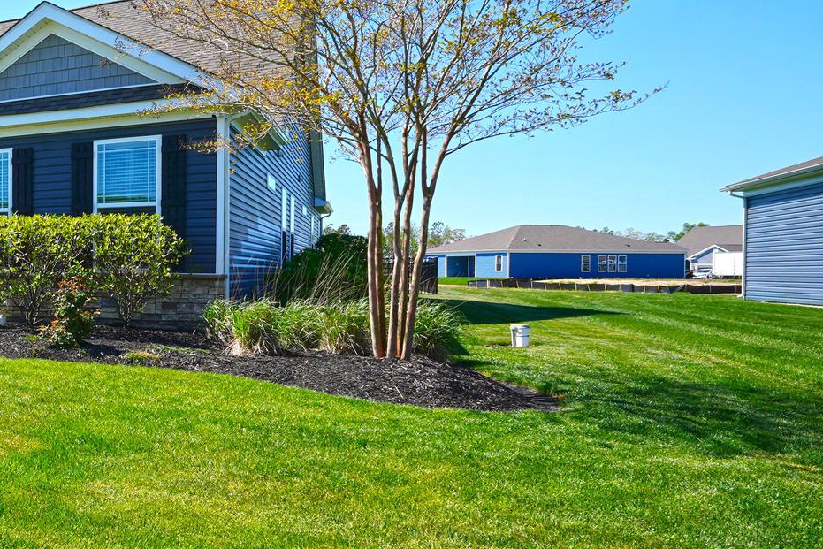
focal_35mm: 33
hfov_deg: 45.0
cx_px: -58
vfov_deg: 40.0
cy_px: 278
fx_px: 754
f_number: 8
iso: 100
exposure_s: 1/200
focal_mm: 10
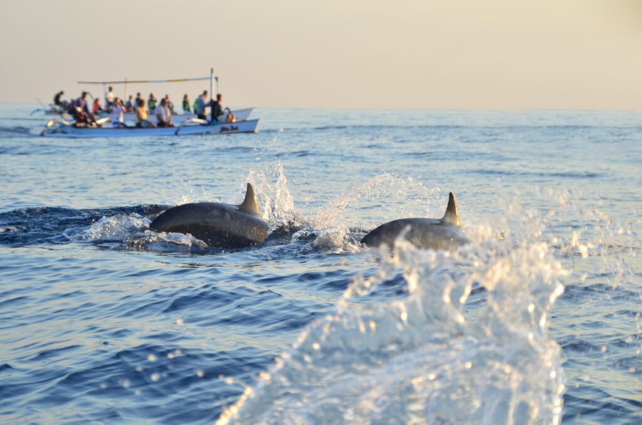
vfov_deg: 11.4
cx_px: 321
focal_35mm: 120
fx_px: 2135
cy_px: 212
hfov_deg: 17.1
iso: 250
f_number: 5.3
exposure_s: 1/320
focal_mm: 80
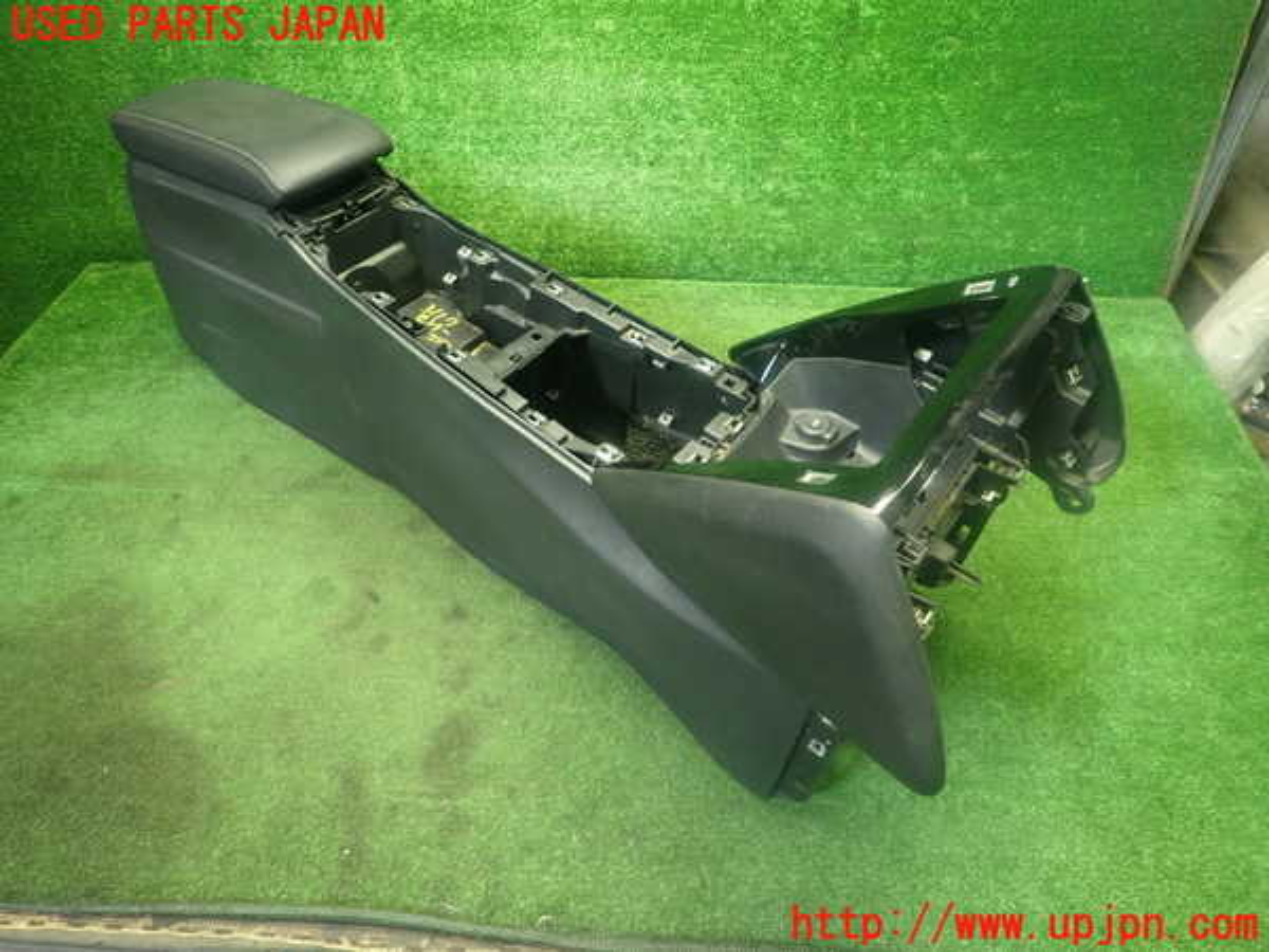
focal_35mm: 25
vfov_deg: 54.9
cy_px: 476
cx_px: 634
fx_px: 916
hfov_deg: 69.4
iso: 250
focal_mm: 4.5
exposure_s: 1/30
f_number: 2
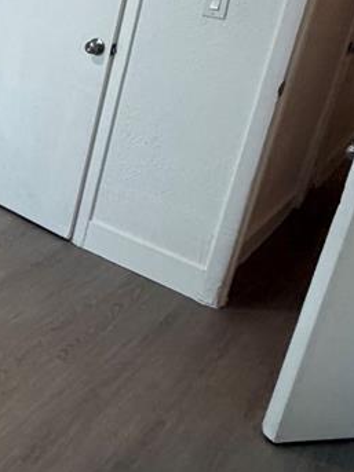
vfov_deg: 37.0
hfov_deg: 22.7
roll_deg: -2.8
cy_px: 70
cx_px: -209
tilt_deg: -15.7
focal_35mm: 49
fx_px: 669
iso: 320
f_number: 2.2
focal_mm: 2.22
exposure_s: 1/120
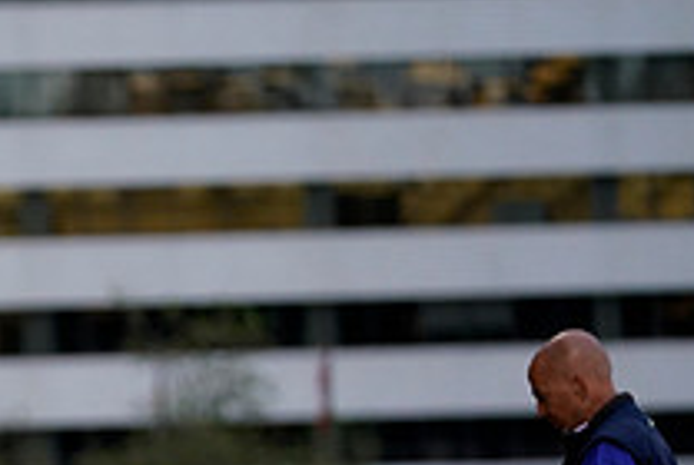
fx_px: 7645
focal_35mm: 396
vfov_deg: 3.5
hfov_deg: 5.2
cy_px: 560
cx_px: -239
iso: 2000
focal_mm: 143
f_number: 2.8
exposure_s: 1/1600
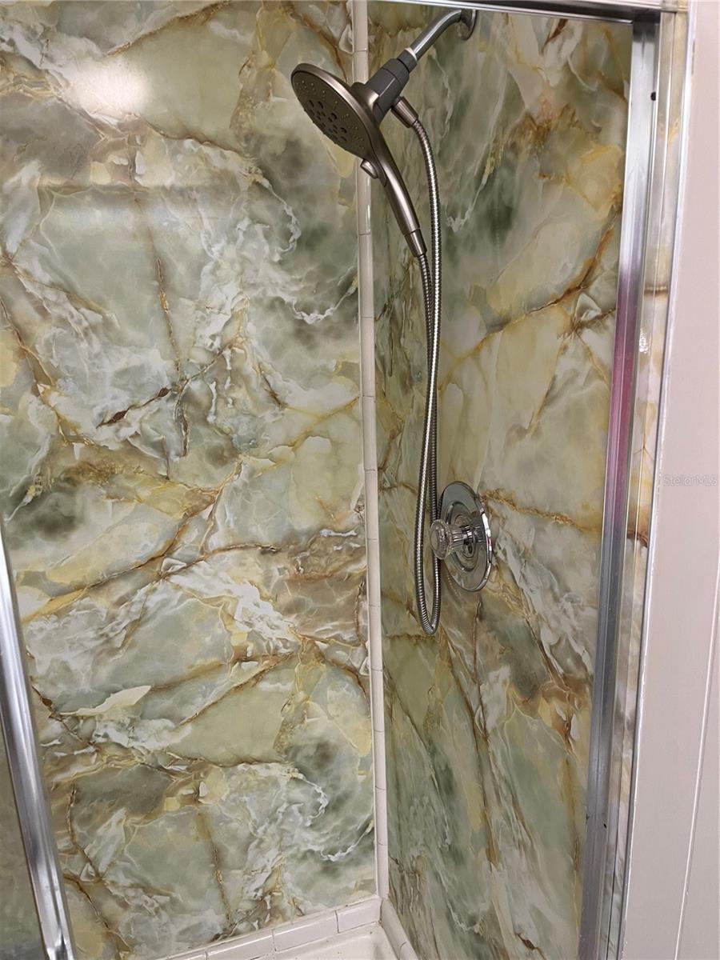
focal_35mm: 26
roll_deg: +2.3
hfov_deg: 53.1
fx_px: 721
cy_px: 480
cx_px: 360
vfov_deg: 67.3
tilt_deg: -14.1
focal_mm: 5.1
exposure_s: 1/60
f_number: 1.6
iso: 125
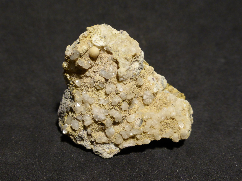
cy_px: 90
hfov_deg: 41.2
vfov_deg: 31.5
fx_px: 322
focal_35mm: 46
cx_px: 121
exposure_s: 1/50
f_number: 4.1
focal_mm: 7.9
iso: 400
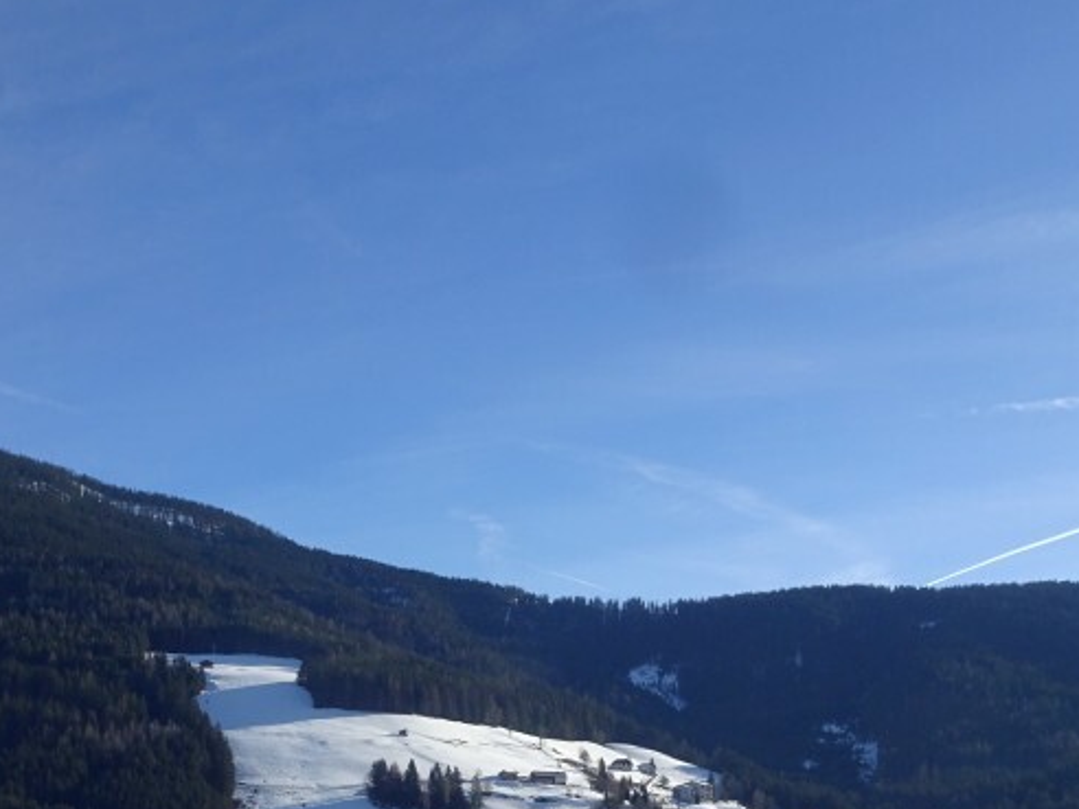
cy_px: 730
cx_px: 434
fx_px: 1559
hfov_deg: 38.0
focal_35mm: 50
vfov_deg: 28.0
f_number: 3.5
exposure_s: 1/1250
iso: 80
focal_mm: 4.1
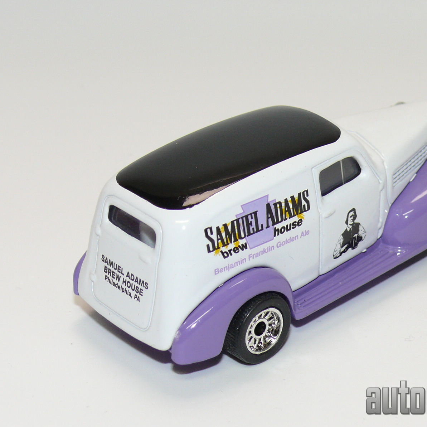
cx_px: 283
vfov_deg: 15.2
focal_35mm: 115
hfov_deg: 15.1
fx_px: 1605
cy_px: 213
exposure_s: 1/30
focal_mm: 13.1
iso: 100
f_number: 4
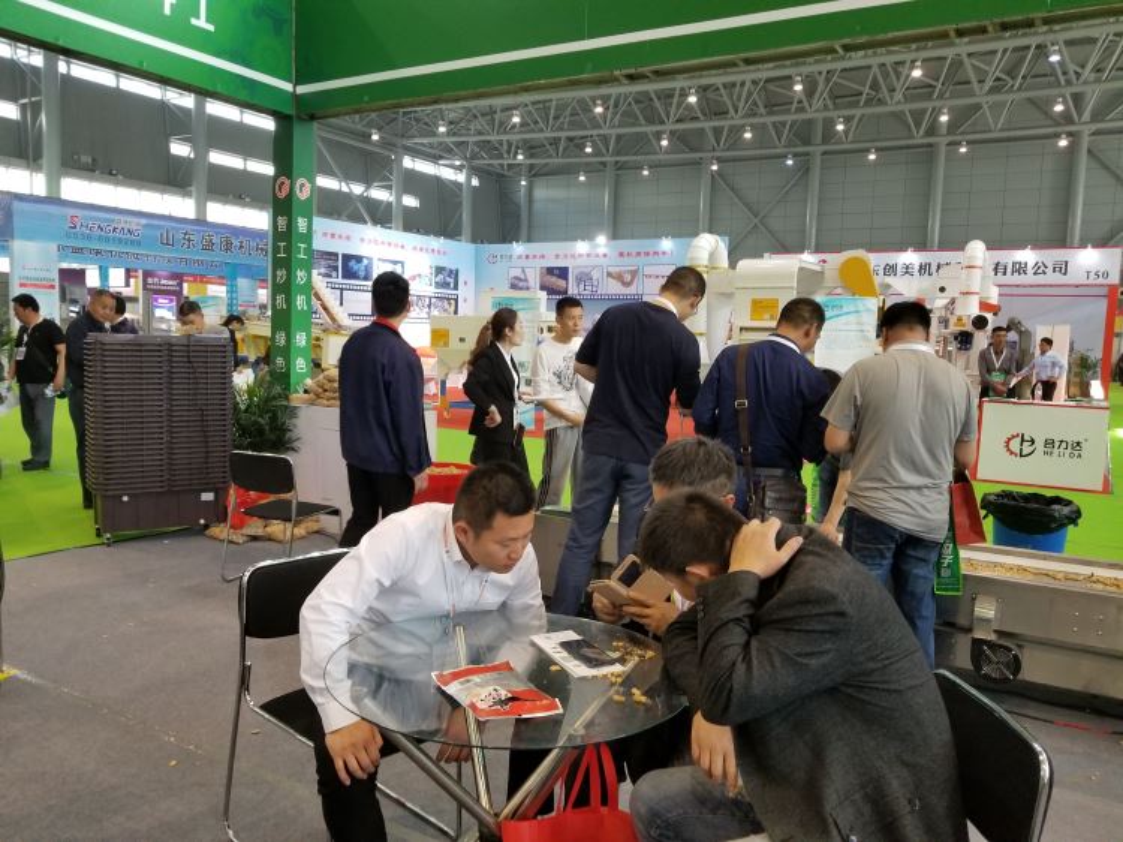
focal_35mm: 26
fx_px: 843
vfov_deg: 53.0
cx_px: 562
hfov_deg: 67.3
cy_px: 421
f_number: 1.7
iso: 320
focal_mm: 4.25
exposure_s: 1/100
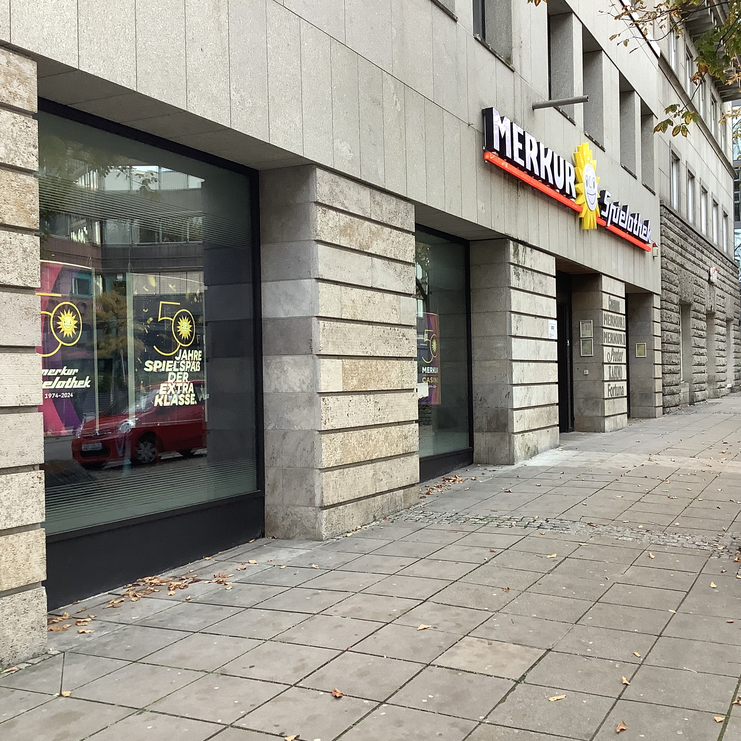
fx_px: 896
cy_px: 370
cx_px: 458
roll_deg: -0.5
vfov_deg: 44.9
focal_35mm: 37
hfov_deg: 44.6
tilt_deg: -0.4
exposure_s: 1/50
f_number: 2.4
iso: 64
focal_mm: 3.3
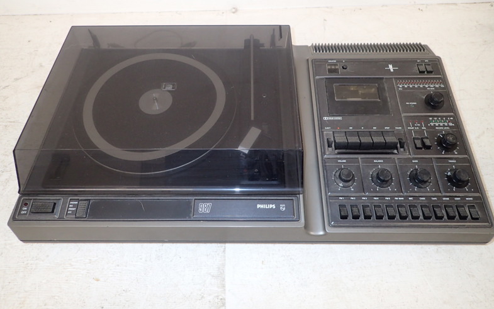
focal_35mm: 27
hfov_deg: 68.4
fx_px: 364
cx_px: 247
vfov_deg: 45.9
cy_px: 128
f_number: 2
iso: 200
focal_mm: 4.5
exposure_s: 1/60
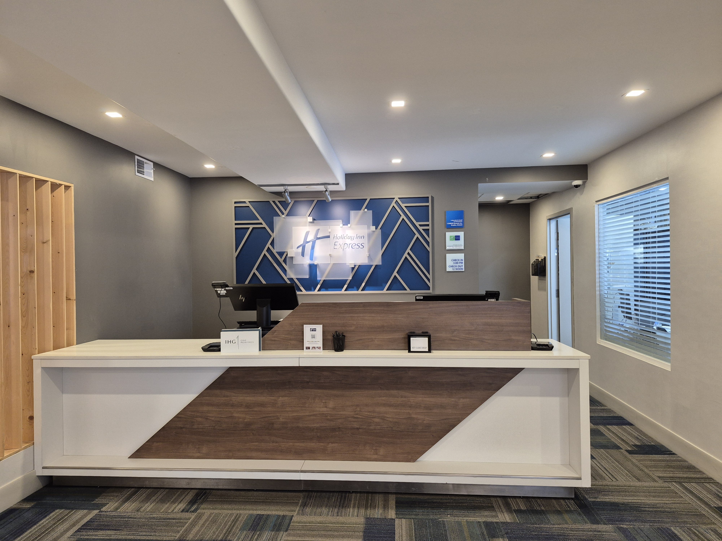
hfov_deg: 73.9
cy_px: 270
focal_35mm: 23
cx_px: 361
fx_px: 480
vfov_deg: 58.9
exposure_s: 1/120
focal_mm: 5.4
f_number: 1.8
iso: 320
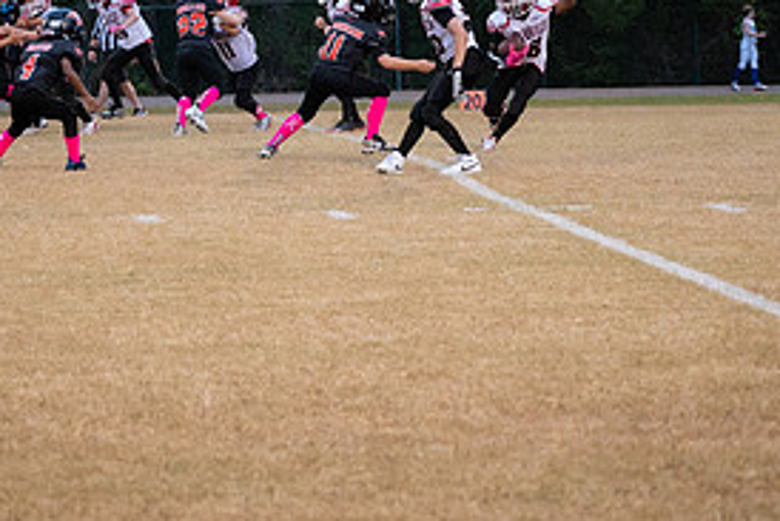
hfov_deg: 13.9
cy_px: 34
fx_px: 3208
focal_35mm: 148
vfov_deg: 9.2
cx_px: 342
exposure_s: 1/400
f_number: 4
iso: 3200
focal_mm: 70
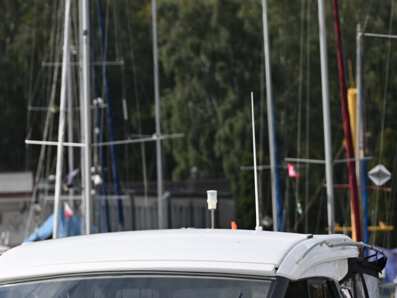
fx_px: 7203
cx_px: 36
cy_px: 307
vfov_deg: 2.4
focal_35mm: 628
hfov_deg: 3.2
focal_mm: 240
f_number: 5.6
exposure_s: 1/640
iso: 100
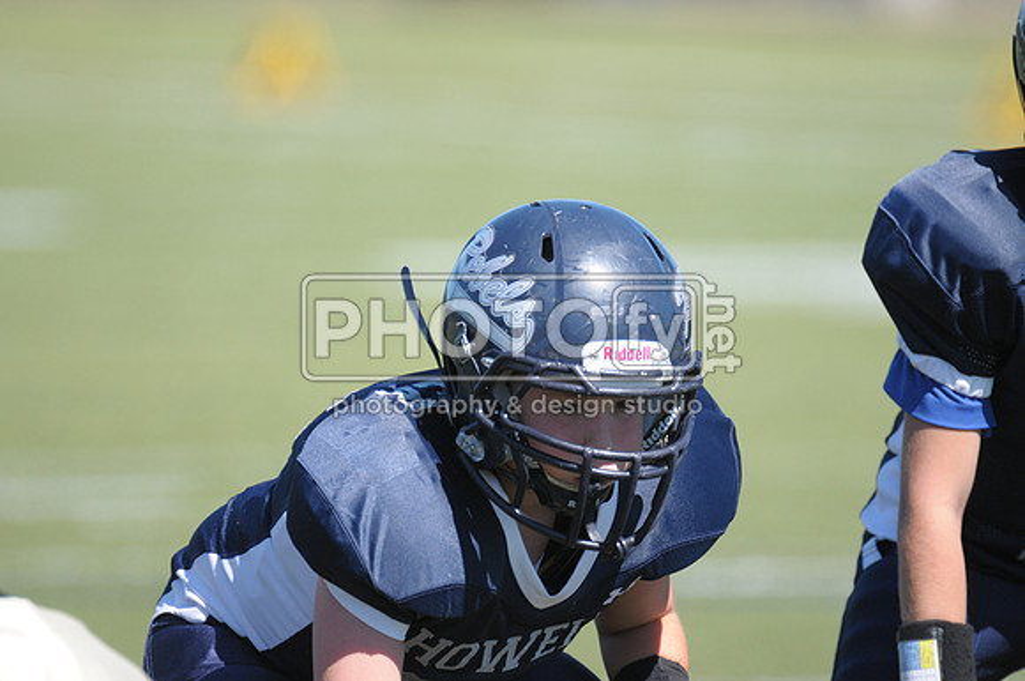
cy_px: 340
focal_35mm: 600
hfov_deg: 3.4
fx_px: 17059
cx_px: 512
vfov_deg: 2.3
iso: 640
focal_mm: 400
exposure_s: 1/2000
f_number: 4
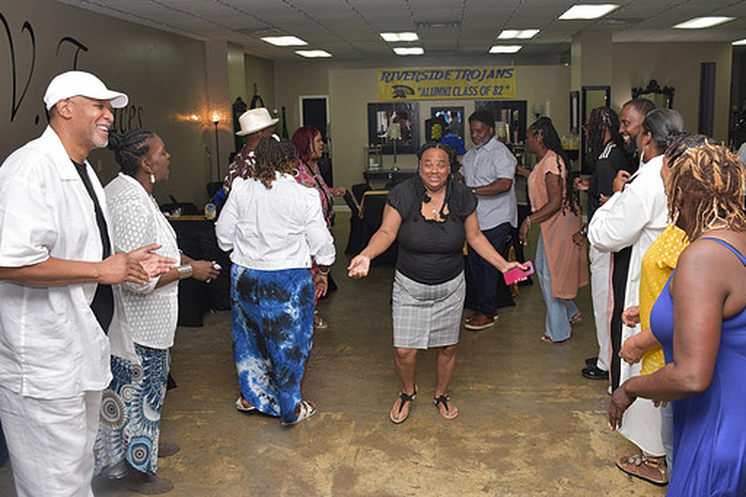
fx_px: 704
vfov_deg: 38.9
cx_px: 418
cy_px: 246
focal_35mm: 34
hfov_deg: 55.7
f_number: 5.6
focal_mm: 20
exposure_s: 1/160
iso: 800
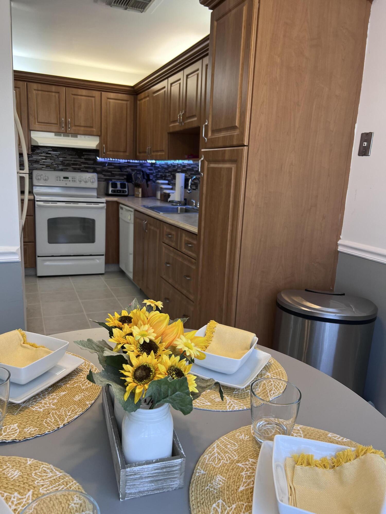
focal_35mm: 26
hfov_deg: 53.1
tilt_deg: -12.2
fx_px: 387
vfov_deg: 67.3
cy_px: 257
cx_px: 193
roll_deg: -3.7
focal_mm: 5.7
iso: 100
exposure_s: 1/120
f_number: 1.5
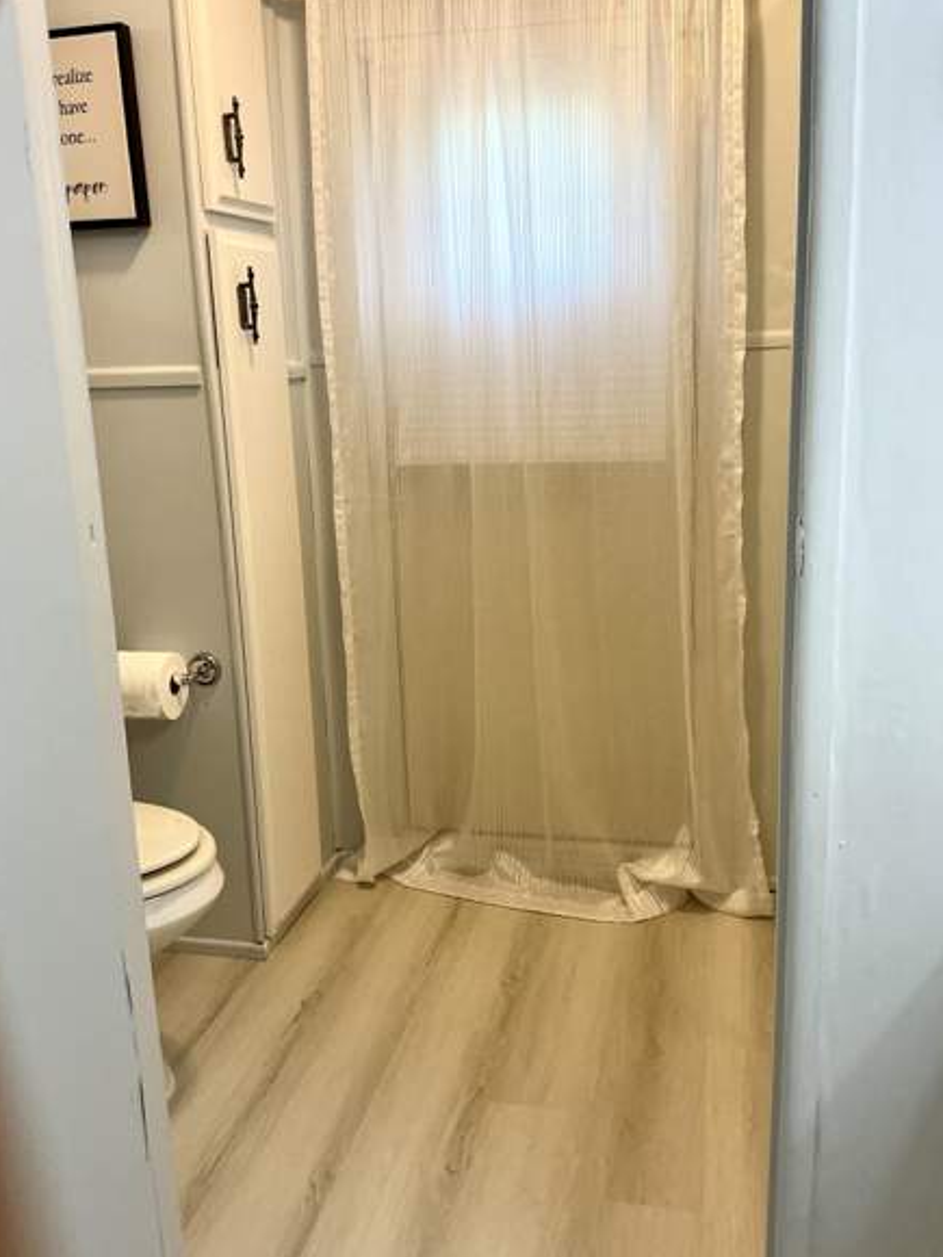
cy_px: 615
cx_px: 475
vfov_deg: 56.8
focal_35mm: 32
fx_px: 1162
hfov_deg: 44.2
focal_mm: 3
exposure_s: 1/60
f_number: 1.8
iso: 50
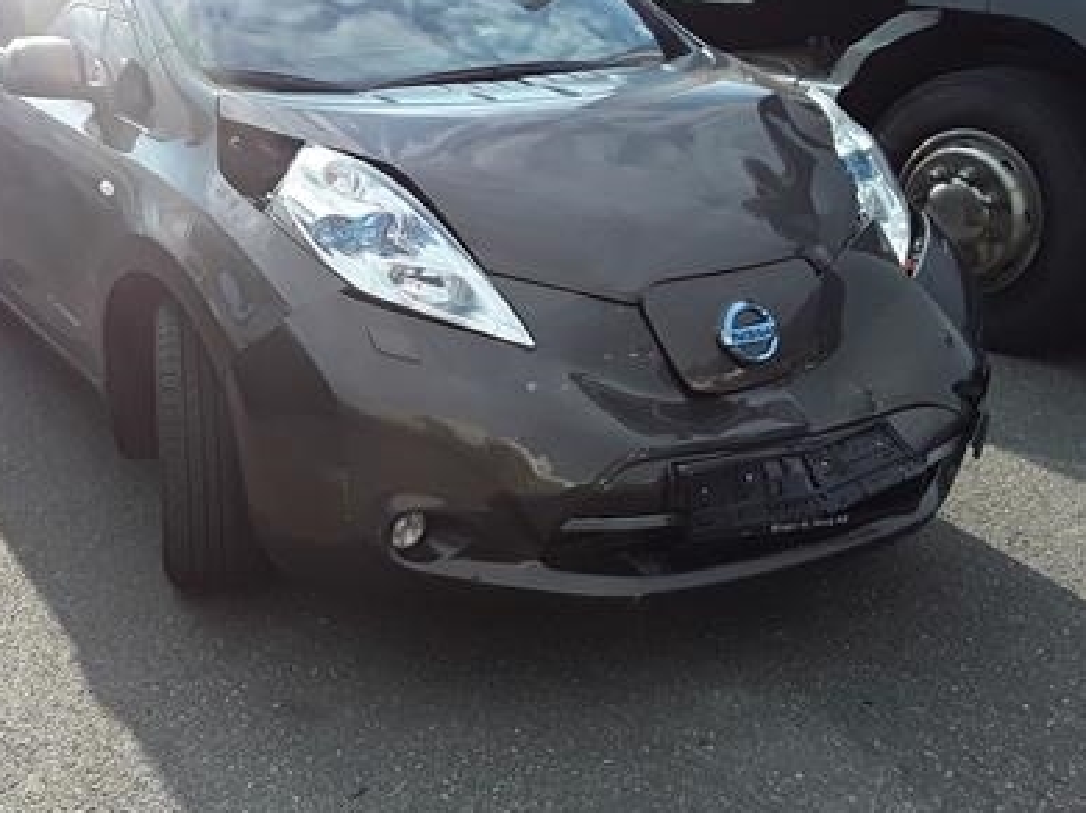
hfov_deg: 39.9
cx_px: 248
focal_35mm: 46
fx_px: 1442
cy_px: 303
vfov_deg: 31.3
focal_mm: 2.91
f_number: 1.9
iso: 40
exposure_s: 1/651
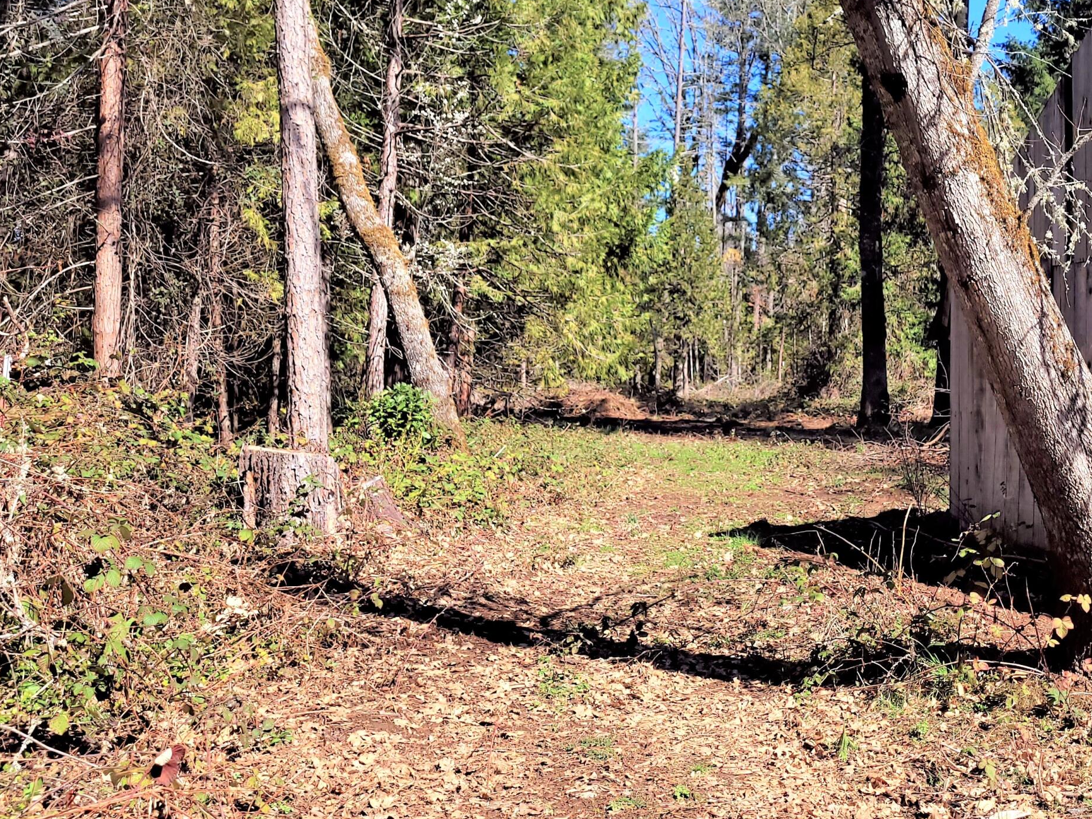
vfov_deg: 33.9
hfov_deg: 43.4
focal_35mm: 42
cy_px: 239
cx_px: 814
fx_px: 1325
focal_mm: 5.4
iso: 50
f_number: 1.8
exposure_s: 1/1500
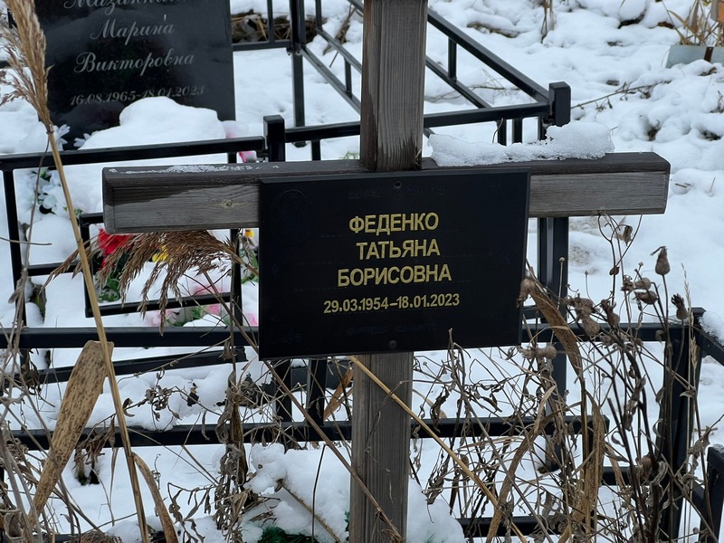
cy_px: 272
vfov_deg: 19.1
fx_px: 1610
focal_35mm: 77
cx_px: 362
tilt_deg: -23.0
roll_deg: +1.7
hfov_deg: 25.3
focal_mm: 9
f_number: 2.8
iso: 32
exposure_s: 1/99
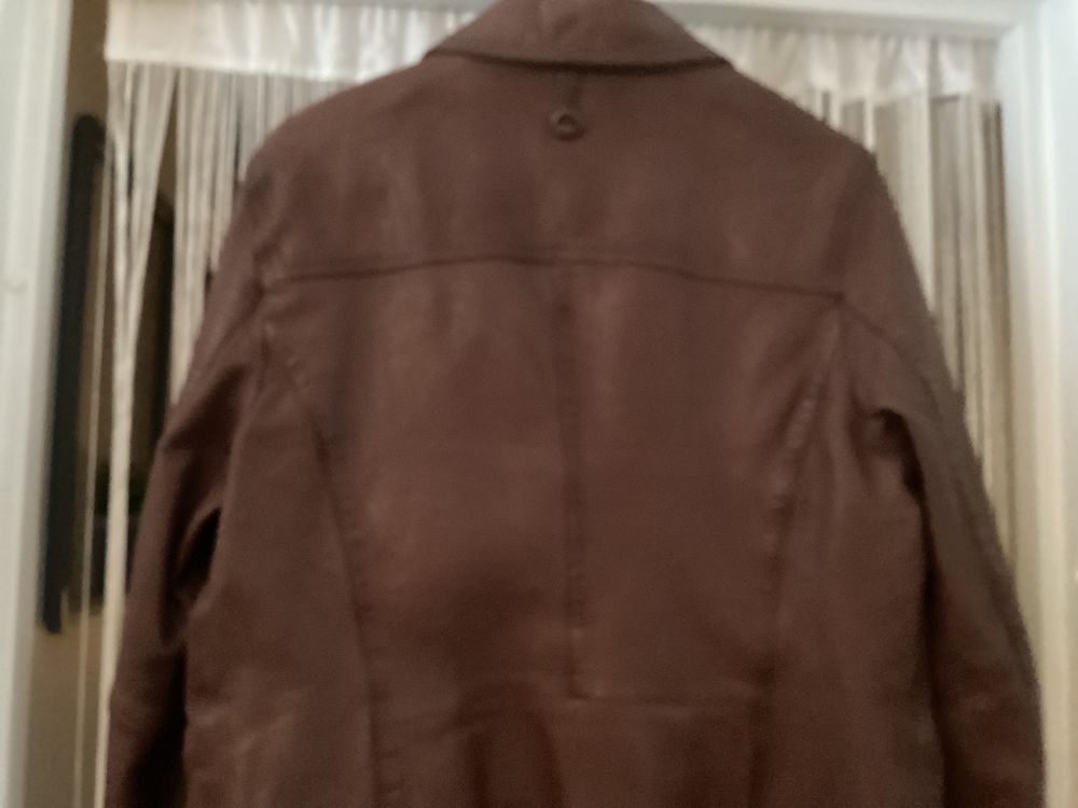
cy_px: 404
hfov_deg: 58.4
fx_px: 965
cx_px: 539
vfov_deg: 45.4
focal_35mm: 31
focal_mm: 3.3
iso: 800
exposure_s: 1/15
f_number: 2.4
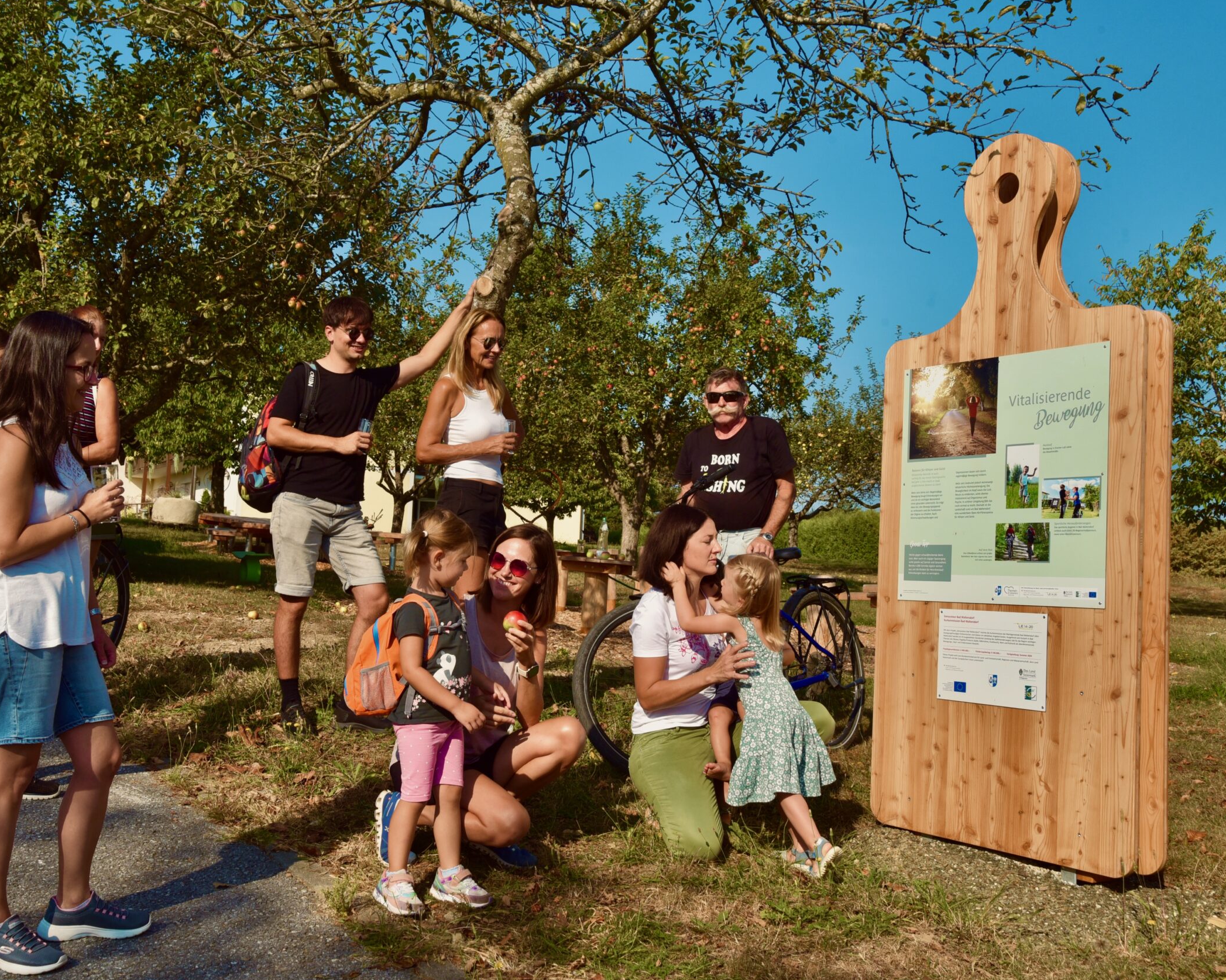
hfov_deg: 46.7
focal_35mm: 39
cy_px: 494
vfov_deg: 38.2
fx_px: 1415
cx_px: 522
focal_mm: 34
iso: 500
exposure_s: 1/640
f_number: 13
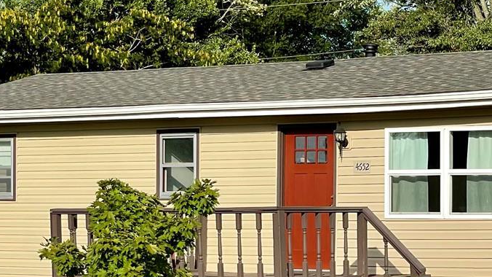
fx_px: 1748
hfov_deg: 15.9
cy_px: 207
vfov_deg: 9.0
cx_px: 366
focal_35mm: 134
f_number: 2
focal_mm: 6
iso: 25
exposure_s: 1/1597
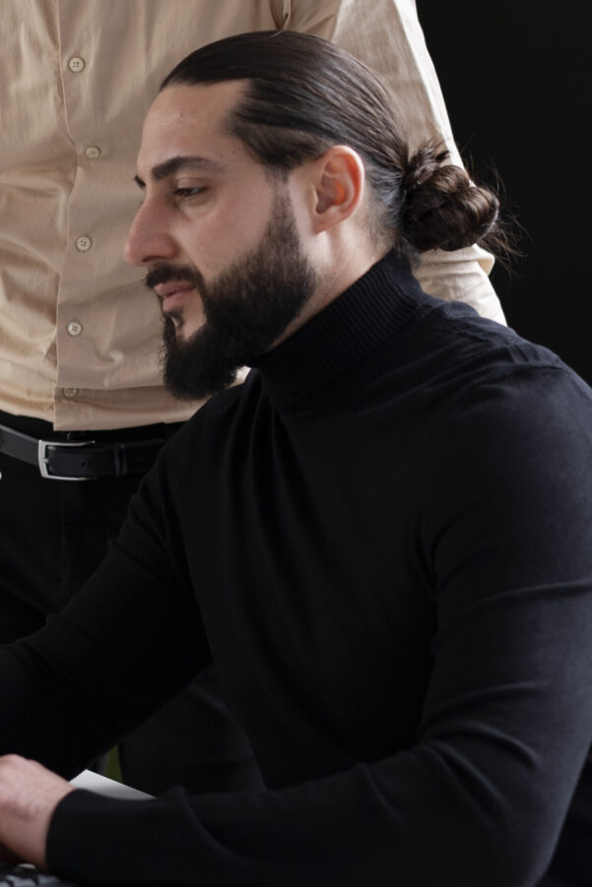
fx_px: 3082
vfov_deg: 16.4
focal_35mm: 125
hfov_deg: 10.9
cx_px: 113
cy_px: 428
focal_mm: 55
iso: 250
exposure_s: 1/200
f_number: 2.8
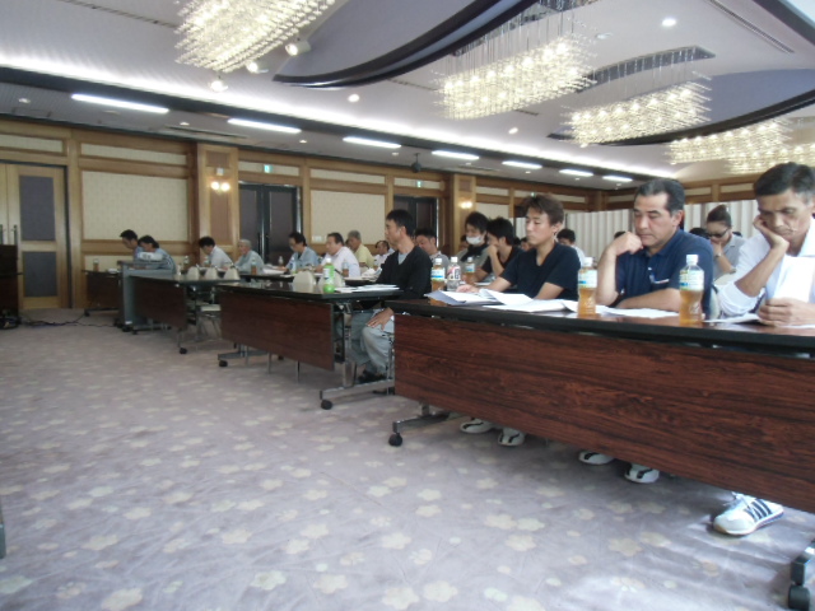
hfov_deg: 71.6
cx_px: 408
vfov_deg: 56.8
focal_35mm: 24
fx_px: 565
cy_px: 306
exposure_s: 1/80
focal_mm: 4.24
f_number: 3
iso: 400
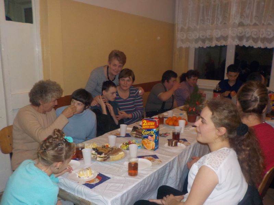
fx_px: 237
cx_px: 137
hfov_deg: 60.0
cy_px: 102
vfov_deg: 46.8
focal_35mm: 30
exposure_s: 1/30
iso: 200
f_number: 3.3
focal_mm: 4.1
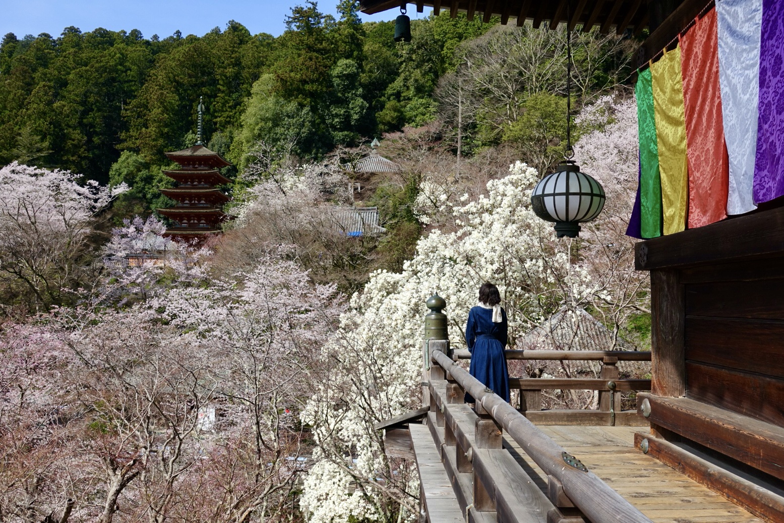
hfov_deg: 55.8
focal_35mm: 34
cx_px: 392
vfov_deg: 38.9
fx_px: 740
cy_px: 262
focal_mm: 12.64
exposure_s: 1/100
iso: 125
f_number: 4.5
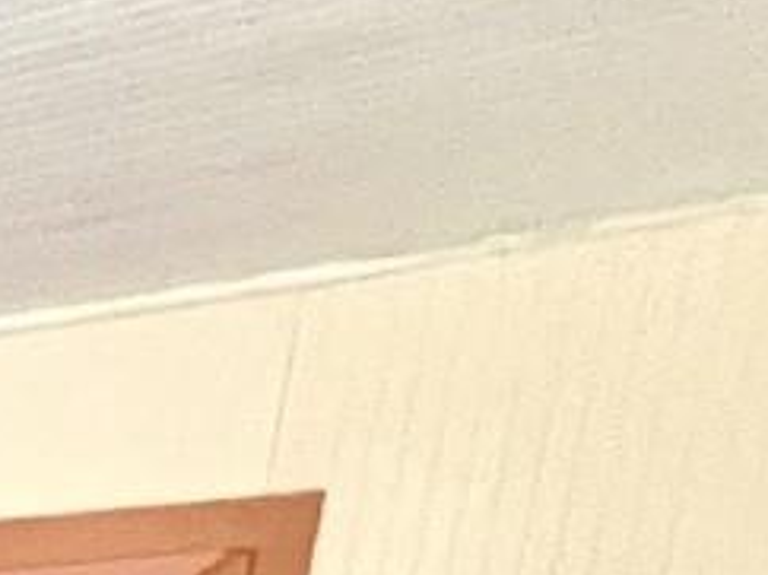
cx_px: -1257
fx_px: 1906
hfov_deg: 13.3
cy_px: 1423
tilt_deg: -11.2
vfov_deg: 12.8
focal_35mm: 86
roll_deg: -1.5
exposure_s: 1/60
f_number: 1.8
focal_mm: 1.57
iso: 400
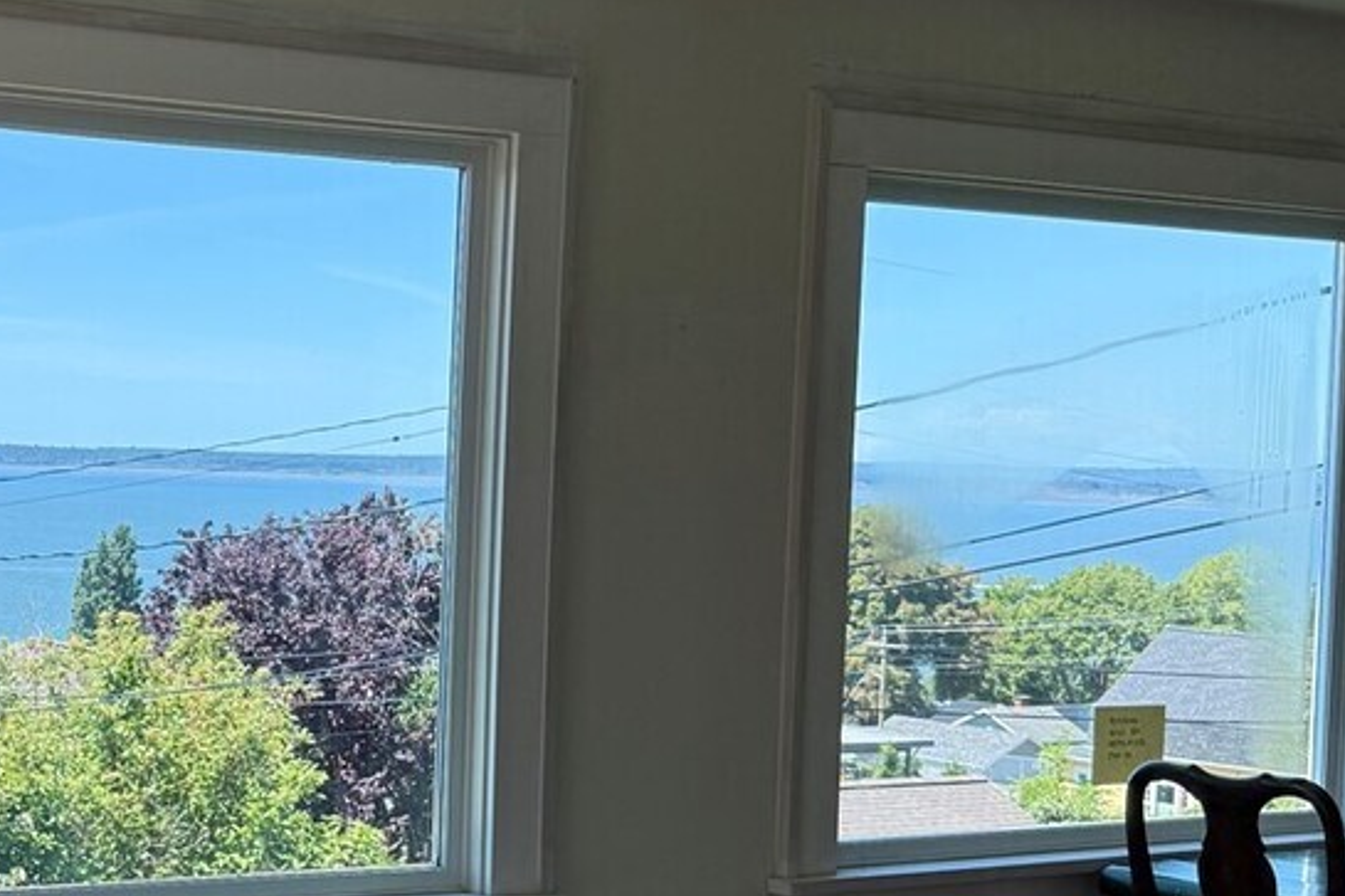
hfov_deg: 28.8
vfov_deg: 20.5
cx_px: 37
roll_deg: -2.2
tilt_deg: -2.2
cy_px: 583
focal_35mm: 66
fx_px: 2465
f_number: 1.78
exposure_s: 1/1361
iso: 100
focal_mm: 6.76
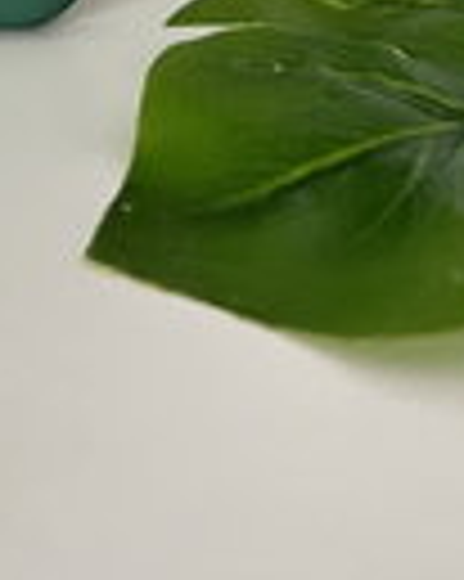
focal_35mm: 105
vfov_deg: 15.1
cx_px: -158
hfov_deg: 14.0
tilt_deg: -6.2
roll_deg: +0.8
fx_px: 1805
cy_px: -555
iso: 125
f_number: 1.5
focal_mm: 5.7
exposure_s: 1/92
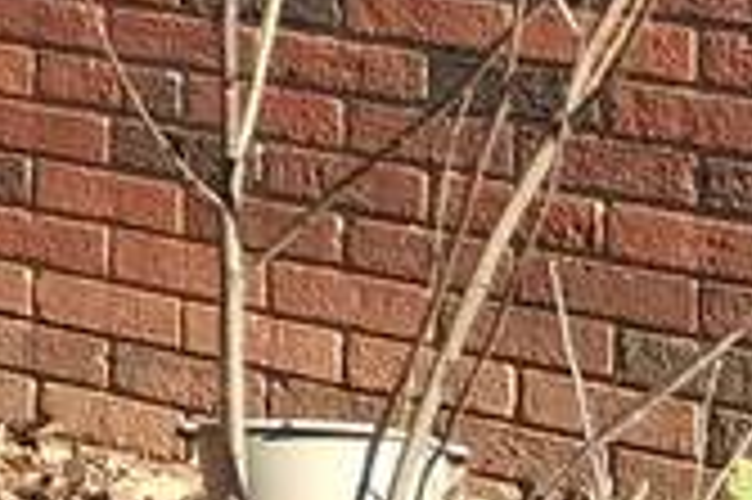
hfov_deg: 9.2
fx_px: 4320
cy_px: -910
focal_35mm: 207
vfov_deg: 6.2
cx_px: -892
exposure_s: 1/207
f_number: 1.8
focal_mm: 3.98
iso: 25
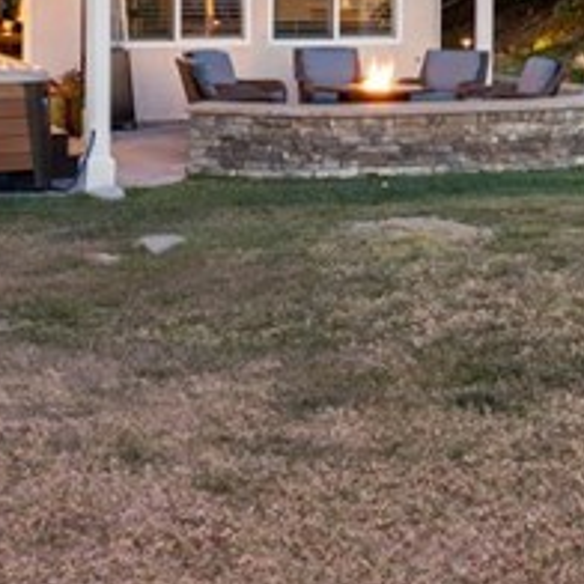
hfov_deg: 24.3
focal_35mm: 71
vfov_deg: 23.3
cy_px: -1
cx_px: 334
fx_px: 1355
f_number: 8
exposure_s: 1.3
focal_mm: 16
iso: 400
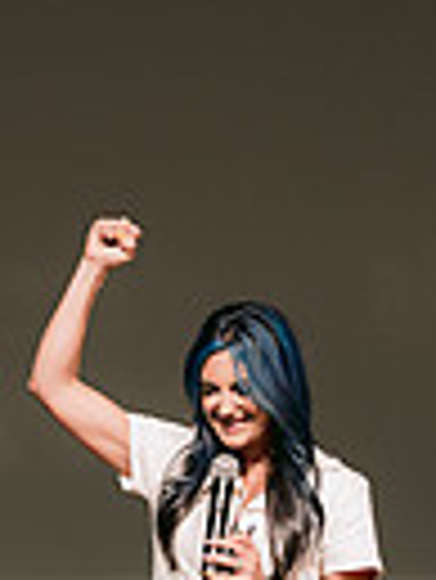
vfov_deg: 7.0
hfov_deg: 5.2
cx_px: 243
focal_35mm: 284
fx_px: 4762
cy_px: 513
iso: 400
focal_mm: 85
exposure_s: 1/200
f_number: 2.8
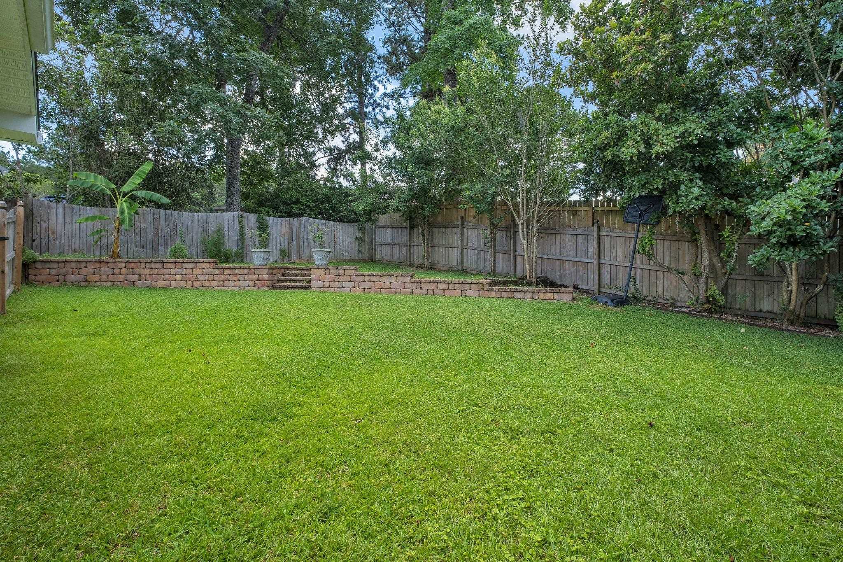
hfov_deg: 100.4
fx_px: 351
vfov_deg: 77.3
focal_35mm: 15
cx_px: 422
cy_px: 281
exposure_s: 1/160
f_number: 8
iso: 250
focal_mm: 10
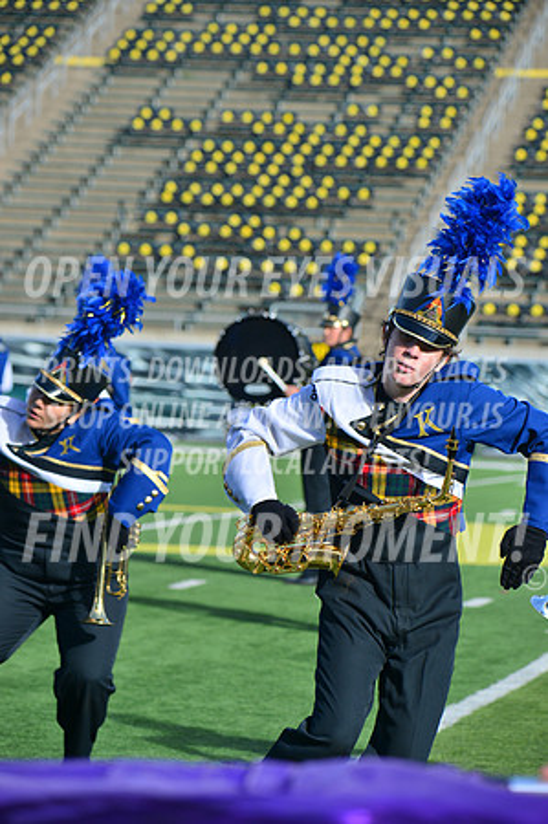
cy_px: 412
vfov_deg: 13.3
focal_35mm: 155
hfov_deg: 8.8
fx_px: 3547
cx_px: 274
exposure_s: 1/800
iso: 125
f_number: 5.6
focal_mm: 155
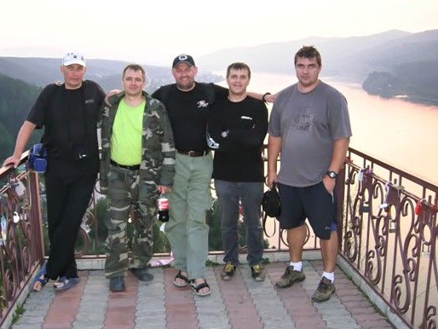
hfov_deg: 44.7
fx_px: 532
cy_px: 177
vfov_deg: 34.4
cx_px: 193
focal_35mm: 42
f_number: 2.7
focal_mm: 7.5
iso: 200
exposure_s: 1/128
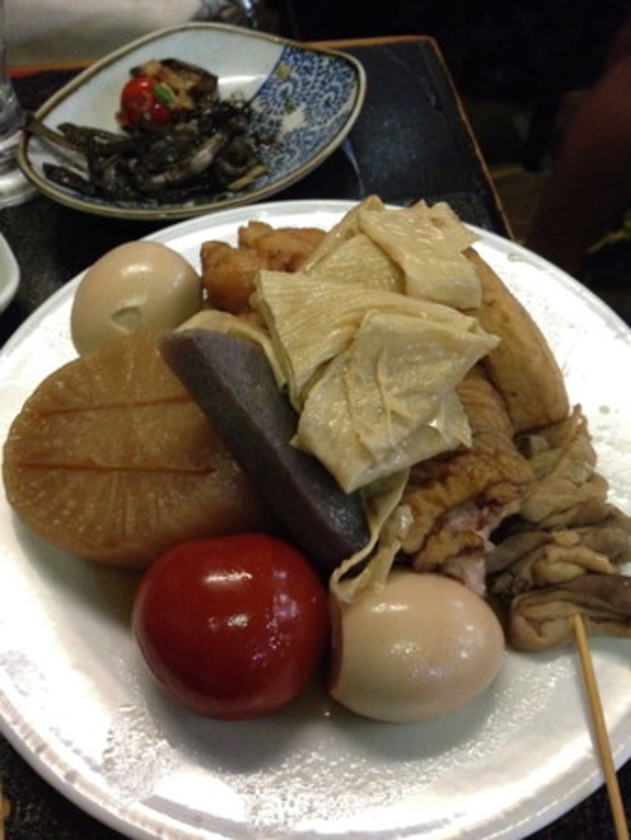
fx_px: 850
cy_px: 420
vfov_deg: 52.6
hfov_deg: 40.7
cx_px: 316
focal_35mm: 35
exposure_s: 1/15
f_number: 2.4
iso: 800
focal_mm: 4.28
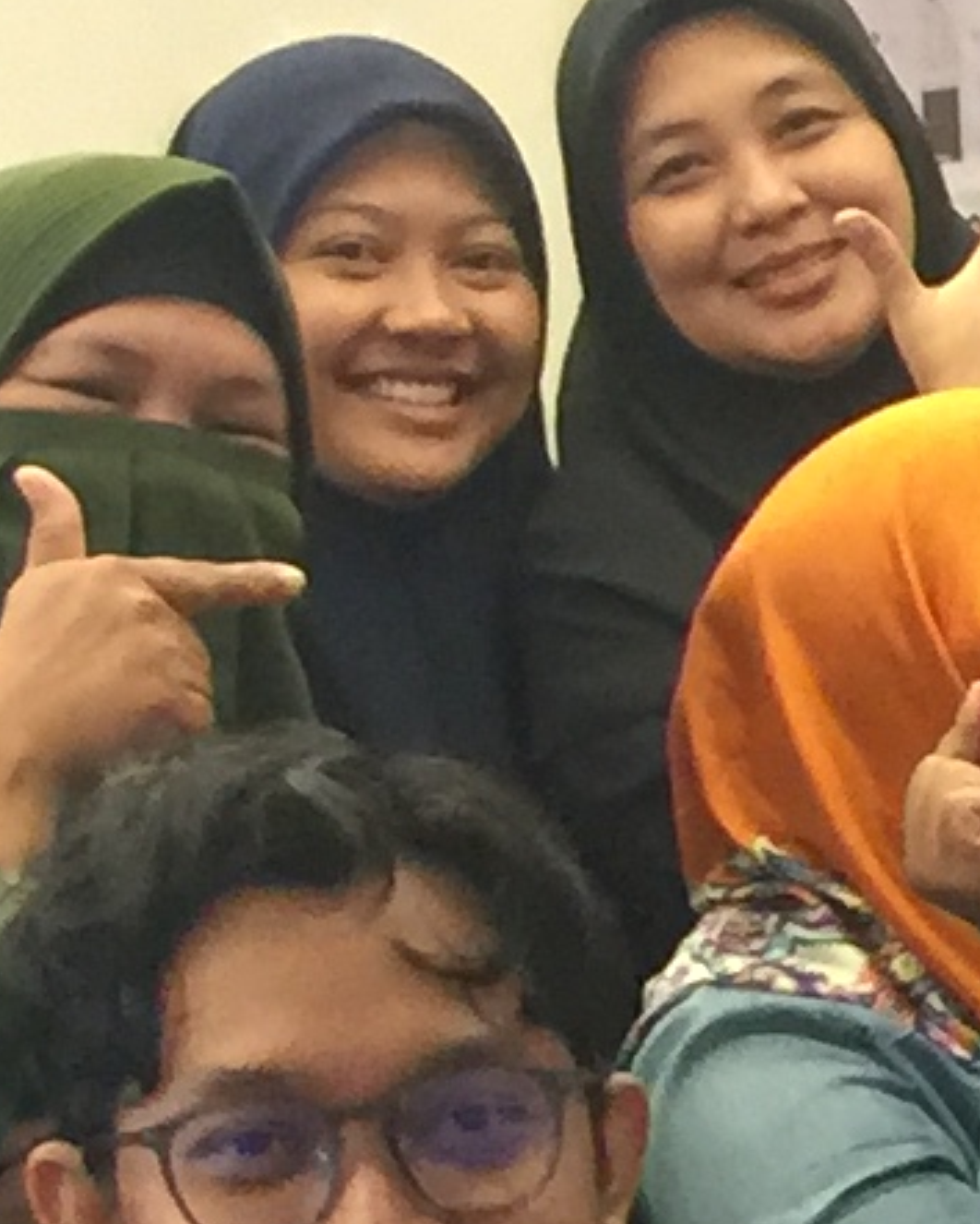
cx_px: 1907
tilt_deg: -9.3
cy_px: 1415
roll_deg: -2.1
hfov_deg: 7.2
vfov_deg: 9.1
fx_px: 7572
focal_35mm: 209
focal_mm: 4.15
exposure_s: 1/17
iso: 125
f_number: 2.2
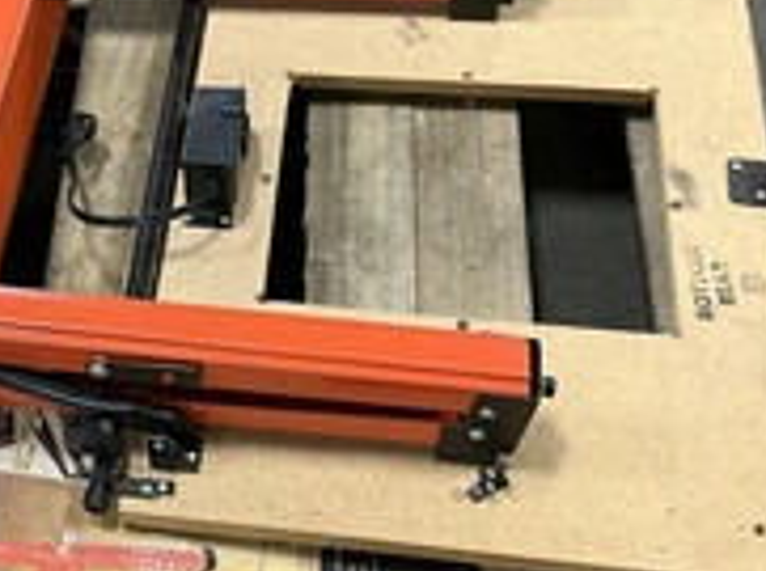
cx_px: 152
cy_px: 262
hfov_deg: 30.5
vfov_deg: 23.6
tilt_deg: -53.5
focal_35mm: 62
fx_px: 1369
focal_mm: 3
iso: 200
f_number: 1.8
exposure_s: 1/60
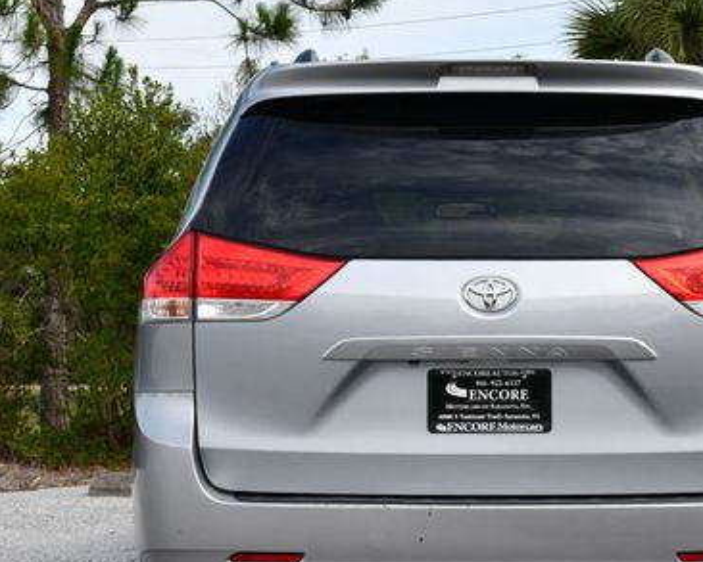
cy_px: 340
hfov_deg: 18.2
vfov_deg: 14.7
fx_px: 2185
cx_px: 457
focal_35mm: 105
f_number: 7.1
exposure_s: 1/250
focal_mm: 32
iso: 200
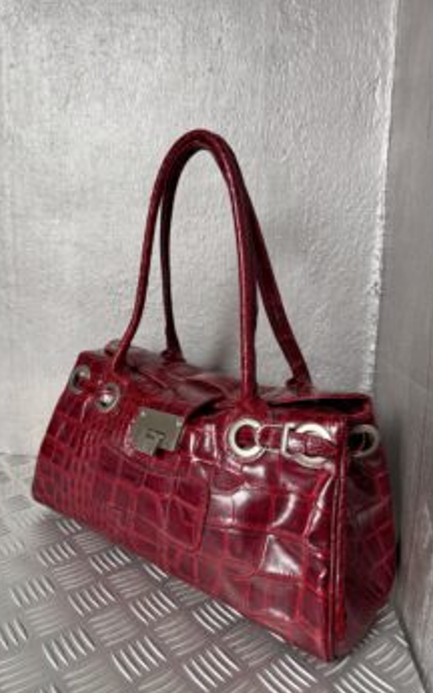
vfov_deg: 70.4
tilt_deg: -11.9
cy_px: 352
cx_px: 179
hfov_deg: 47.4
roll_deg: -1.4
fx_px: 491
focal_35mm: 26
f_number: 1.78
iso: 200
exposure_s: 1/95
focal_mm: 6.76
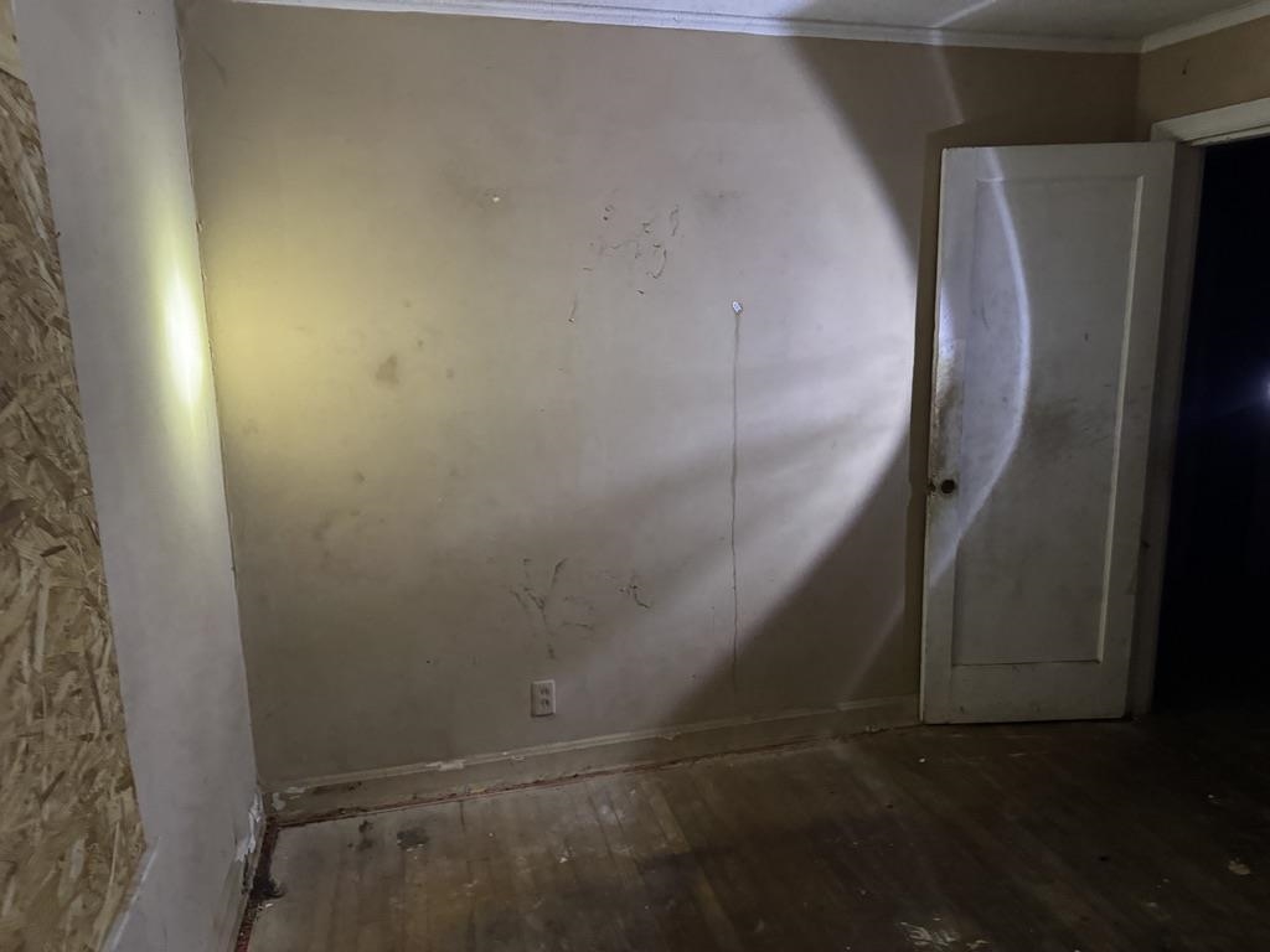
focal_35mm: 24
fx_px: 881
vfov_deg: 56.8
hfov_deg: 71.6
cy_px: 476
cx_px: 635
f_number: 1.78
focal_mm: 6.76
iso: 1000
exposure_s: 1/38
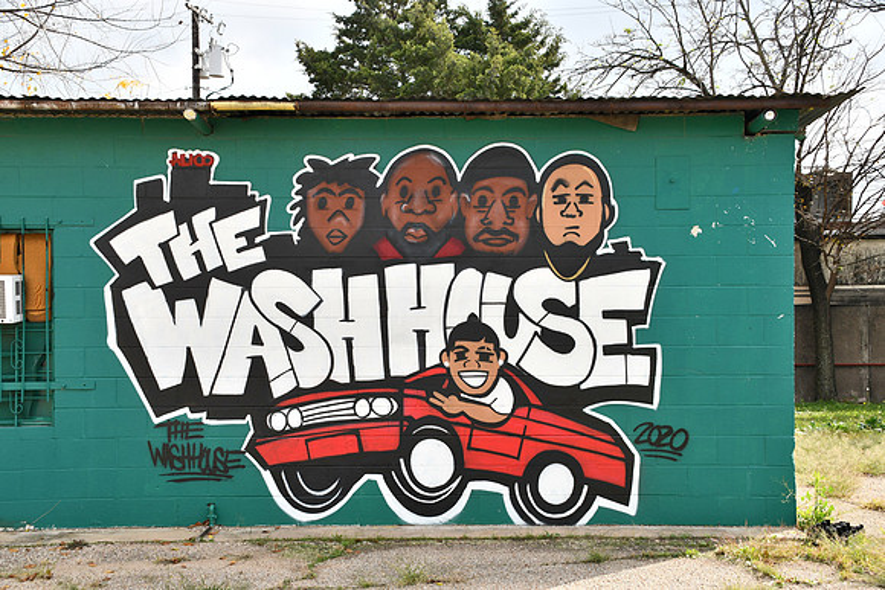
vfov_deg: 28.1
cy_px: 295
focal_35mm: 48
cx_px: 442
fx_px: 1180
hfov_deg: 41.1
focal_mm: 32
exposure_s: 1/250
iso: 160
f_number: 8
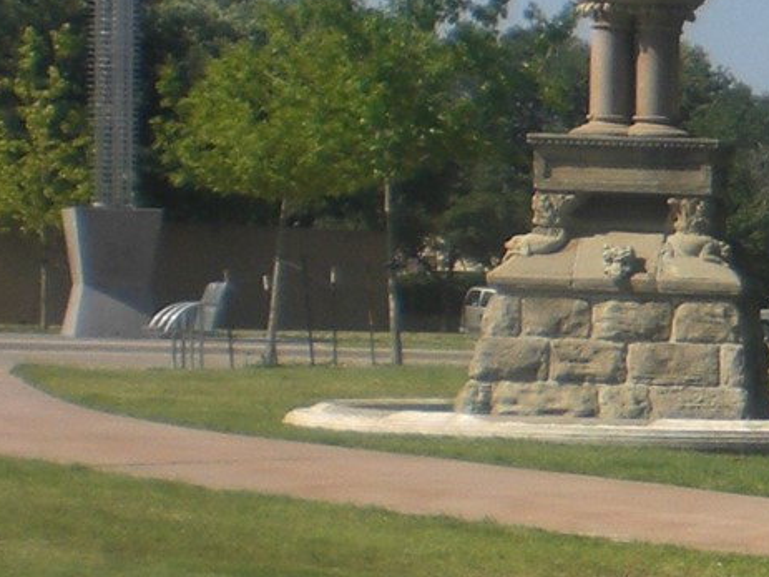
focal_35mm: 168
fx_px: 3731
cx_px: 1639
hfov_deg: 10.6
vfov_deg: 8.8
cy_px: 604
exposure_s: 1/400
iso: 50
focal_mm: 6.3
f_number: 4.4
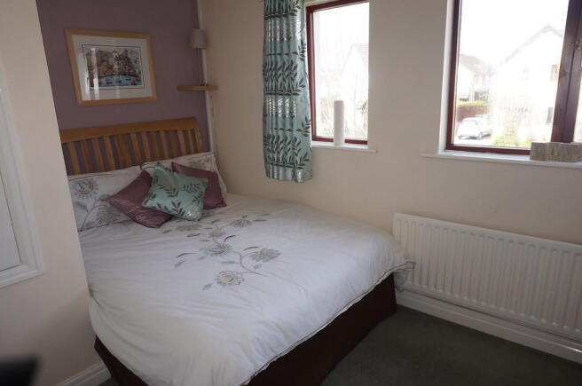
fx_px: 387
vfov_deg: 53.0
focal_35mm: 24
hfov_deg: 73.8
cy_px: 193
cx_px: 291
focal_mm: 16
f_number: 6.3
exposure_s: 1/80
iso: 200
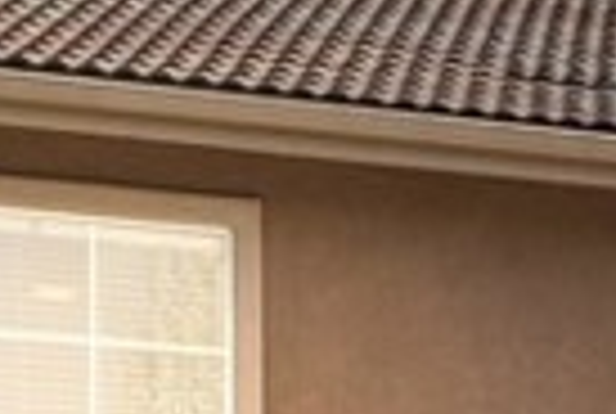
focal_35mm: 261
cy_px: 909
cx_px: 490
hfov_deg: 7.9
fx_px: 4476
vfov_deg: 5.2
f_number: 22
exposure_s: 1/8
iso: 50
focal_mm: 35
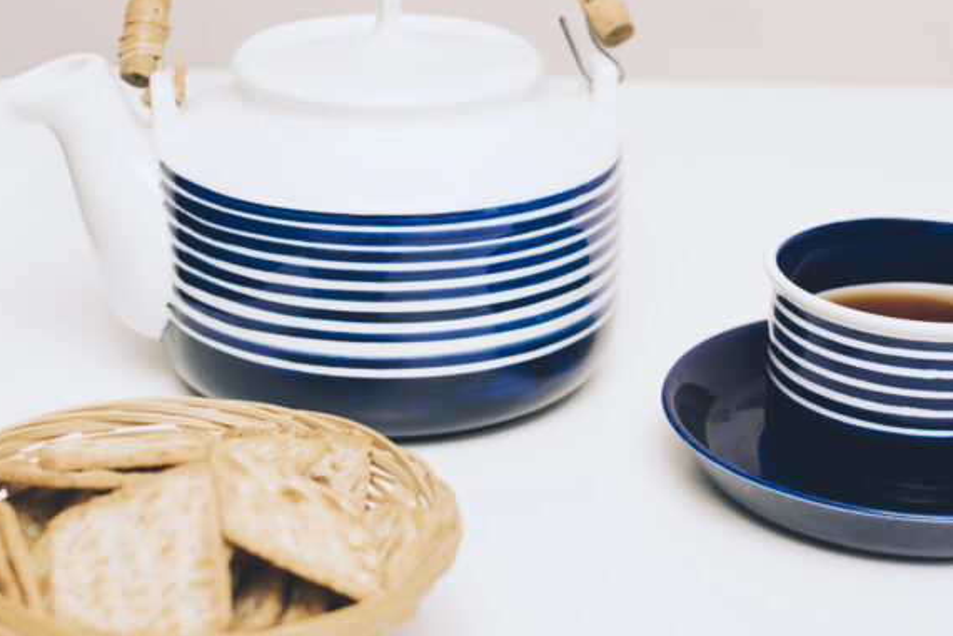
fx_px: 1853
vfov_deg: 19.4
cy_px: 227
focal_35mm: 70
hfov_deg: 28.8
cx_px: 562
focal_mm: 50
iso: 125
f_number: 6.3
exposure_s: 1/125
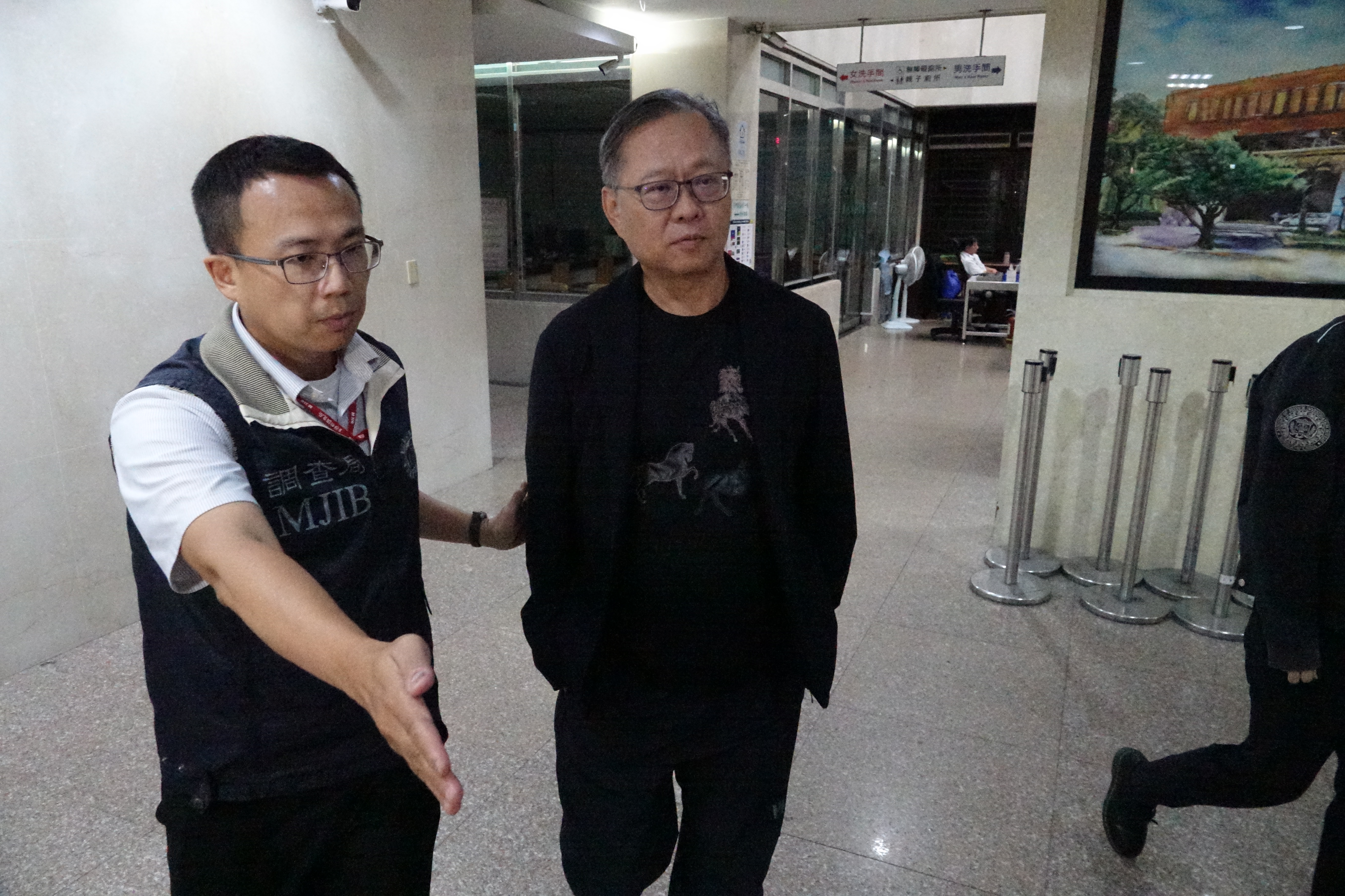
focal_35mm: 24
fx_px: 897
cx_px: 672
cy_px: 448
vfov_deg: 53.1
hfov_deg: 73.7
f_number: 4
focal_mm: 8.8
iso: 12800
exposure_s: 1/320
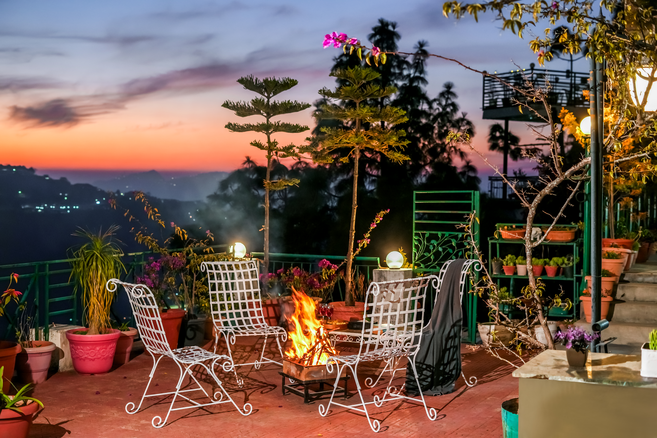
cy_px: 219
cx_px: 328
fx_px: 912
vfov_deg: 27.0
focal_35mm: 50
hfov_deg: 39.6
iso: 1000
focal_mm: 50
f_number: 3.5
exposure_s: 1/30
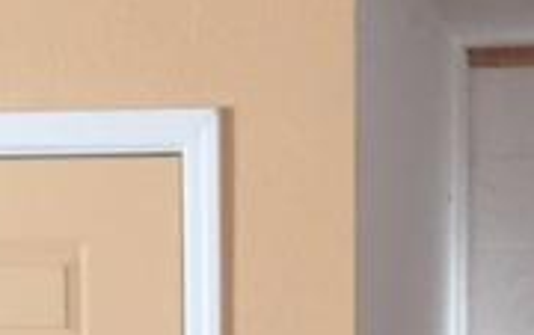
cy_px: 590
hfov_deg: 18.7
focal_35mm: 109
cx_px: 495
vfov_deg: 11.3
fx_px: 1588
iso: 320
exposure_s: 1/15
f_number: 2.2
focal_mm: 4.15
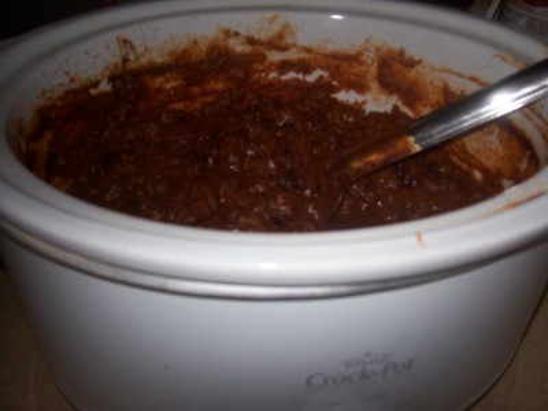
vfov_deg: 41.8
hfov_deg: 54.0
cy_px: 206
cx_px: 274
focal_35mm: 34
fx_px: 538
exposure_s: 1/60
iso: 125
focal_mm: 5.6
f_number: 2.7
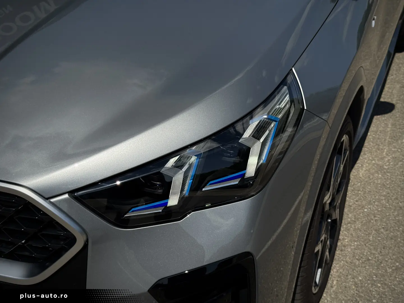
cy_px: 152
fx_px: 560
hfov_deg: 39.7
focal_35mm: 48
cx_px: 202
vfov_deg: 30.3
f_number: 1.78
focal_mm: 6.76
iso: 64
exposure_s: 1/7937
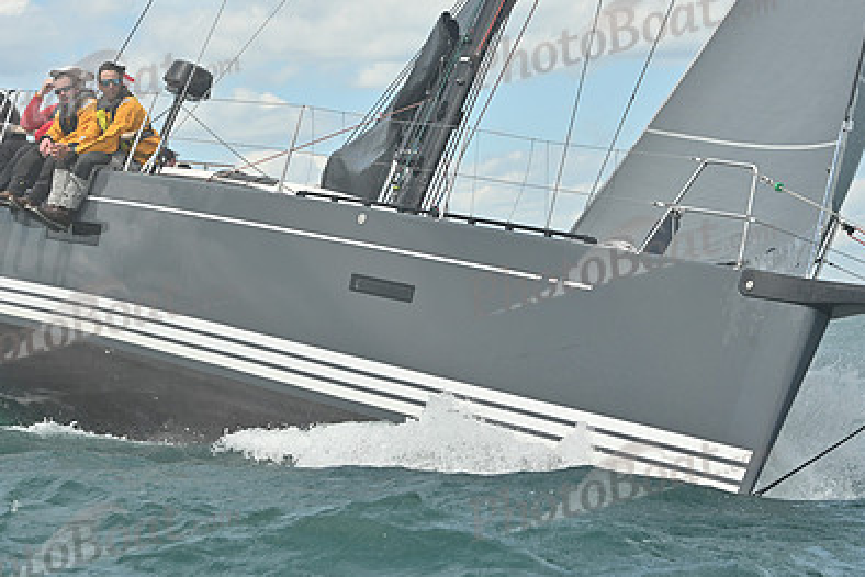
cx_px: 356
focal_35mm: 125
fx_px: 3004
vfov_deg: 11.0
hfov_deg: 16.4
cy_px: 179
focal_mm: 85
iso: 320
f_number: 9
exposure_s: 1/1250
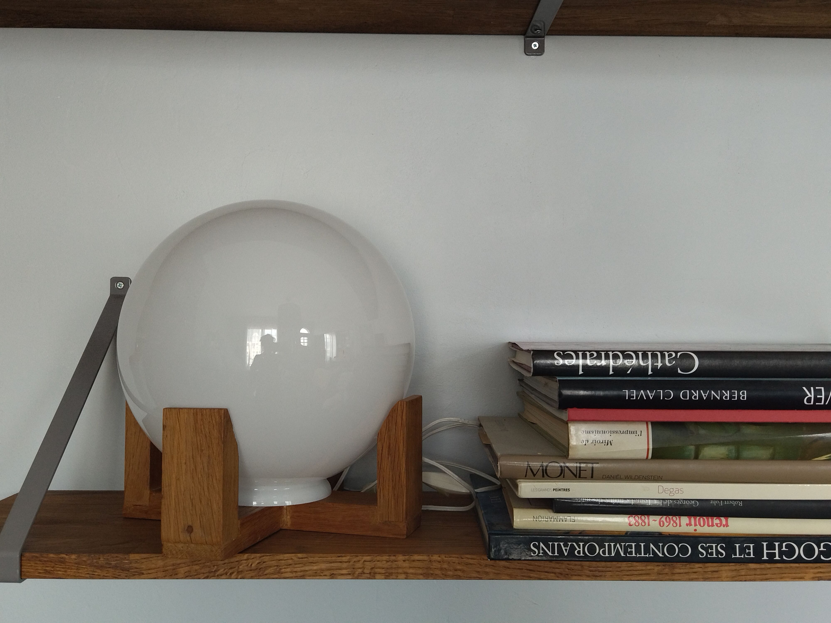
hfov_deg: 65.3
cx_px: 416
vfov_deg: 51.4
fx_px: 648
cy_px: 312
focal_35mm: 27
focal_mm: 4.74
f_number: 1.79
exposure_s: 1/50
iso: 145
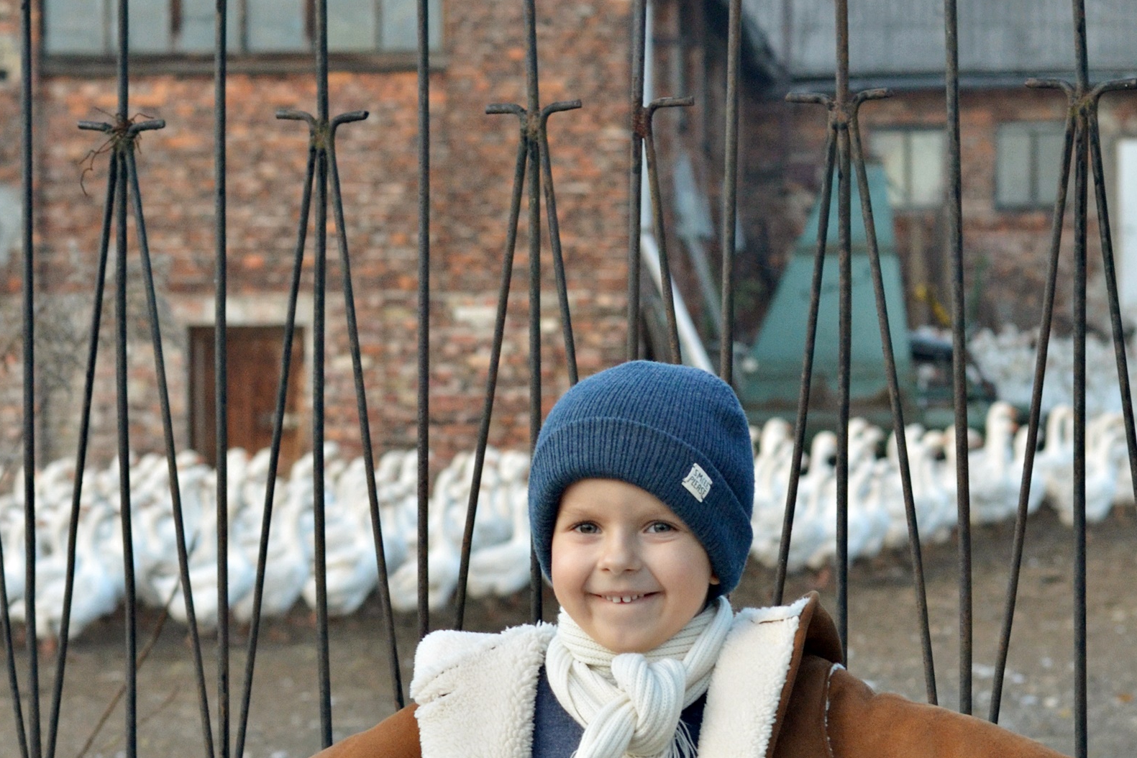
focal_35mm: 143
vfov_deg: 9.5
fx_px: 4516
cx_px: 618
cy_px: 875
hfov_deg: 14.3
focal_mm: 50
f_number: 5
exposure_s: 1/200
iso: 800
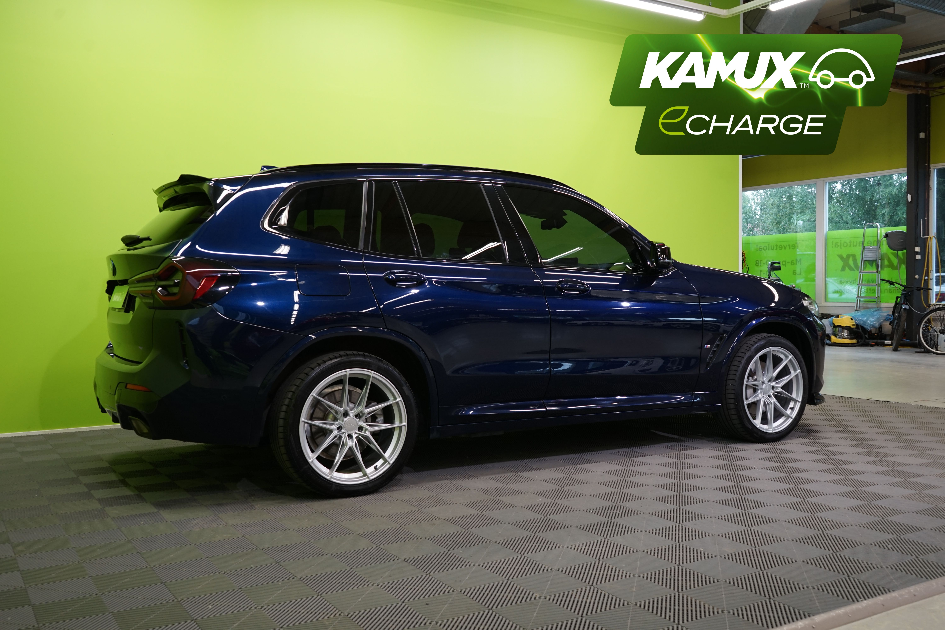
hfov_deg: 57.2
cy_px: 315
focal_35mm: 33
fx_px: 866
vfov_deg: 40.0
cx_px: 472
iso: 640
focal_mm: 33
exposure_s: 1/30
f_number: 5.6
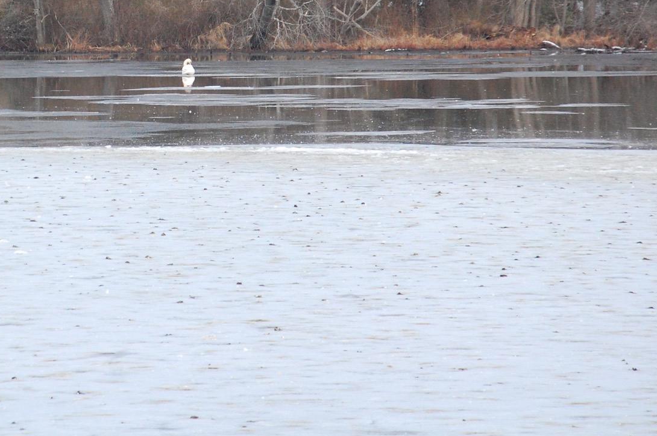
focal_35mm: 296
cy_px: 59
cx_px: 159
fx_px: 5394
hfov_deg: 7.0
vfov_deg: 4.6
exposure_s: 1/2000
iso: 1600
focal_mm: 105
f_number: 11
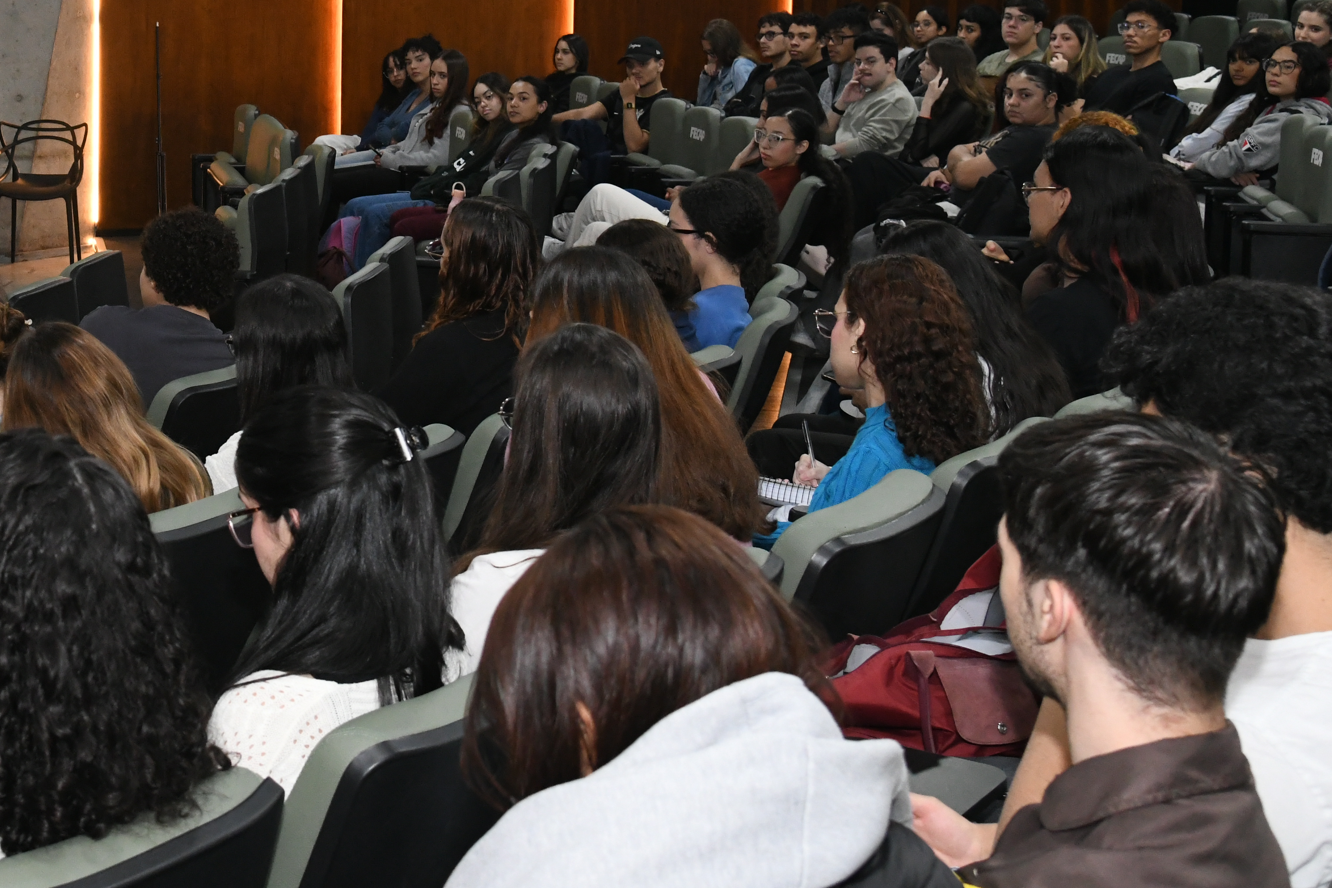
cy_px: 144
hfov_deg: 29.3
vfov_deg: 20.6
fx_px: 2405
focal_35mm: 65
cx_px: 62
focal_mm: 32
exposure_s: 1/100
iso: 3200
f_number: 7.1
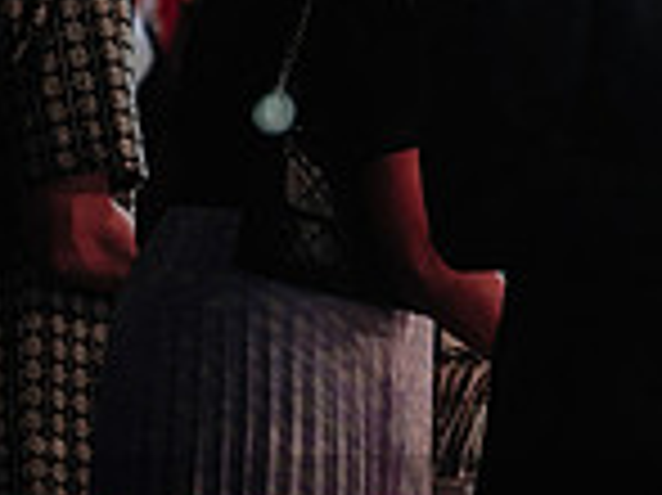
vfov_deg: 2.7
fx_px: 10643
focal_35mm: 557
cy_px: -11
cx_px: 1256
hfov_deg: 3.5
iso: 400
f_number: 2.8
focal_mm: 98.2
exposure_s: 1/100
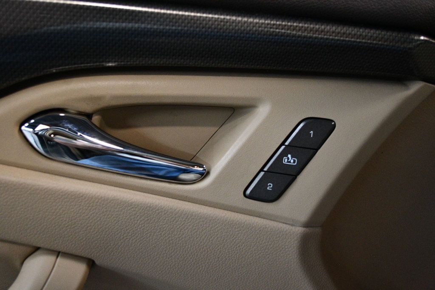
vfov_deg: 34.2
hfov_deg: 49.6
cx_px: 218
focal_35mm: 39
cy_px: 145
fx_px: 471
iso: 3200
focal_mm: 26
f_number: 4.2
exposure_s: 1/80
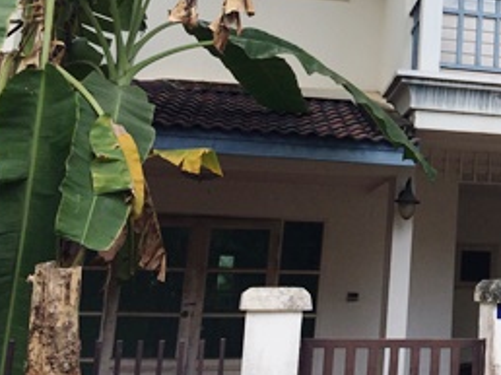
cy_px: 76
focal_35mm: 72
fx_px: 1041
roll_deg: -2.0
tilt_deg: +12.9
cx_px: 596
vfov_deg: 20.2
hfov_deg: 24.6
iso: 32
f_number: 2.2
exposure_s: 1/570
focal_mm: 4.15
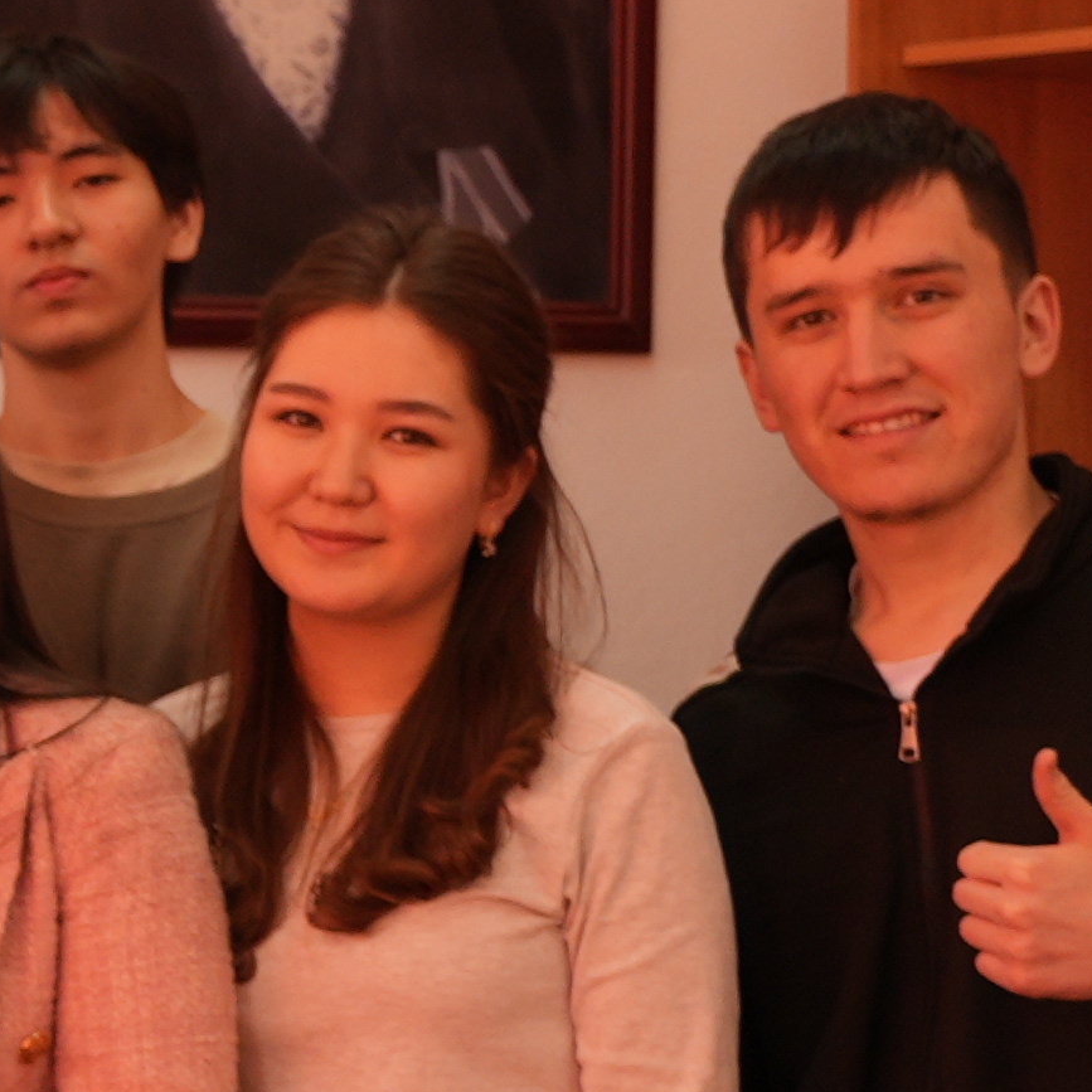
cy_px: 591
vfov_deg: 9.4
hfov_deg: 8.1
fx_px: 6658
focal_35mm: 187
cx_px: -2087
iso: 160
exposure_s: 1/50
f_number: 2.8
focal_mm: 20.5
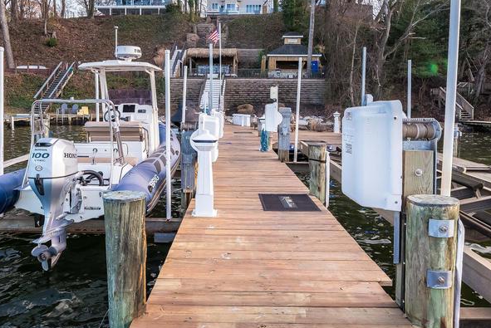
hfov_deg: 69.3
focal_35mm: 26
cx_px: 232
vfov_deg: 48.8
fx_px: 355
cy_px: 110
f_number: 6.3
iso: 400
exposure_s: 1/160
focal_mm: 15
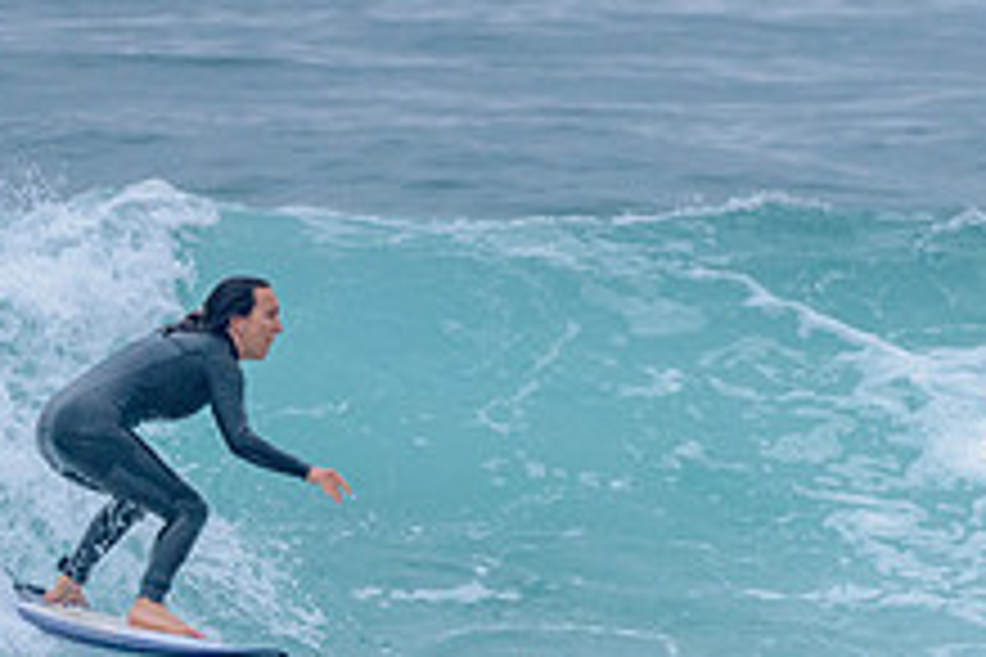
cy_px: 575
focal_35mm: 1620
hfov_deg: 1.3
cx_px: 199
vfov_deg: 0.8
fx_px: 44367
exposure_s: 1/2000
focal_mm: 500
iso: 1400
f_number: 5.6
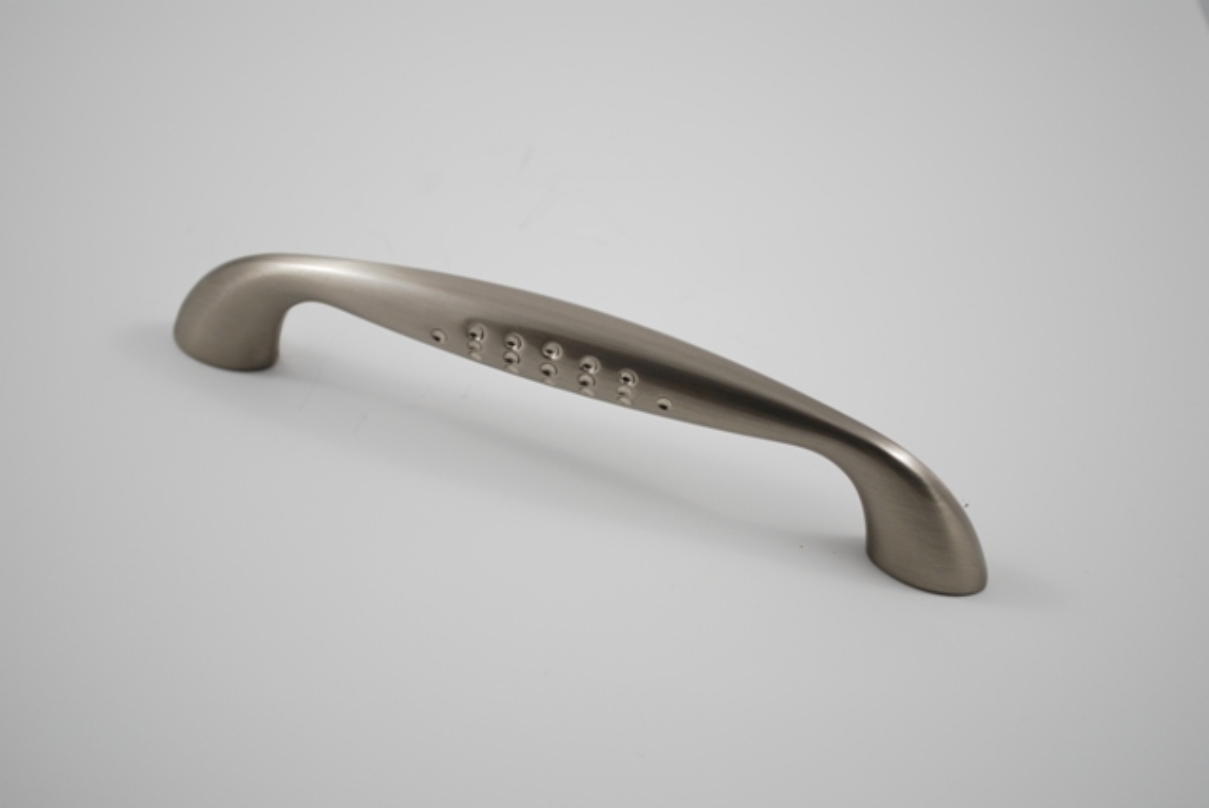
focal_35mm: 68
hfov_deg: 29.8
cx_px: 604
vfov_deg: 20.2
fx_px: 2269
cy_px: 404
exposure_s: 1/25
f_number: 5.3
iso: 100
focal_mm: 45
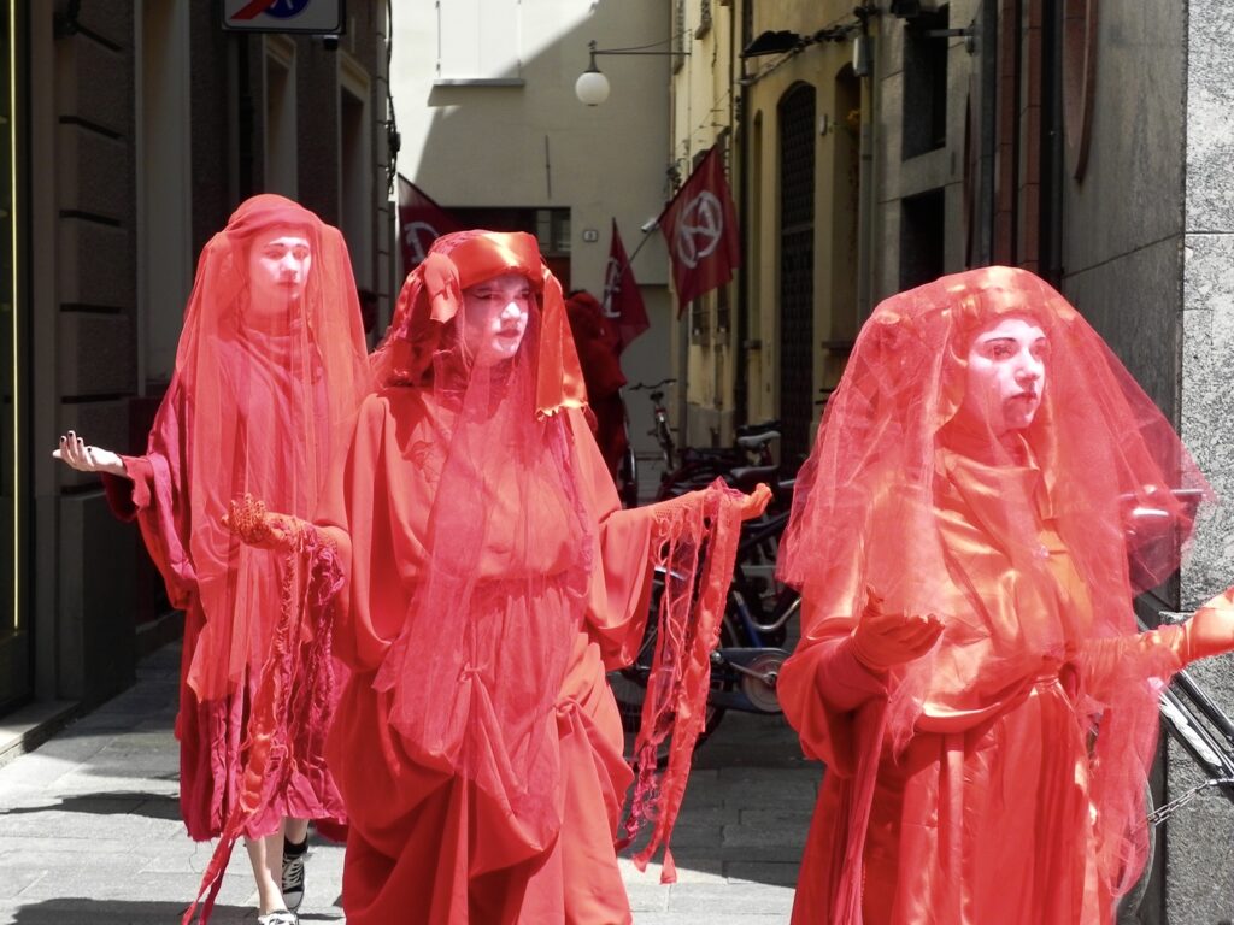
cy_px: 462
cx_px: 617
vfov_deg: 17.4
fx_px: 3030
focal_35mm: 85
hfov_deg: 23.0
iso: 160
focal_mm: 15.1
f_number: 4
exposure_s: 1/800
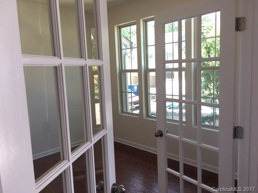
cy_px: 96
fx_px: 216
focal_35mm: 29
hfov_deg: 61.7
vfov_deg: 48.2
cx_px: 129
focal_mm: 4.15
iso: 25
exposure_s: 1/30
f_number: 2.2
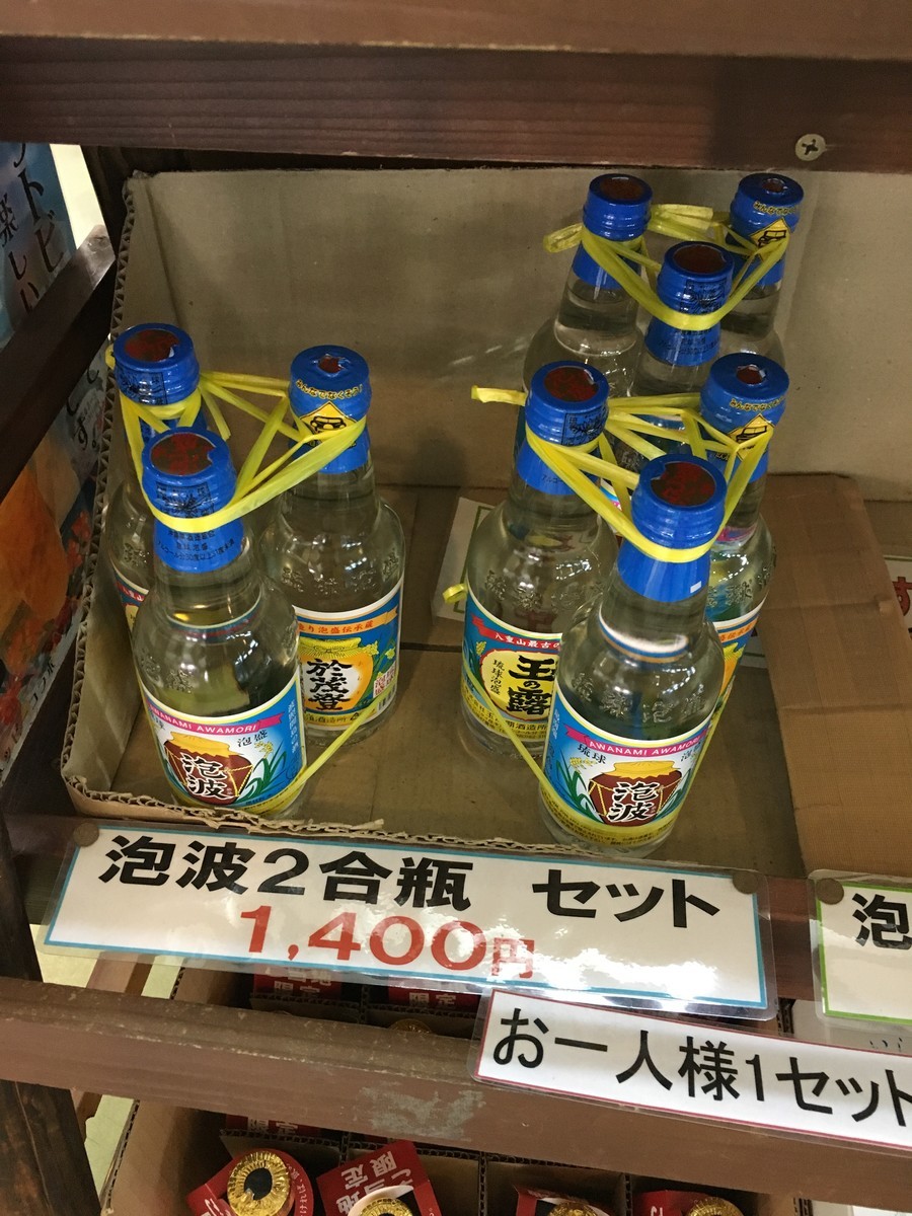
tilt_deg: -47.0
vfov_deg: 61.7
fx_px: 1019
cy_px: 608
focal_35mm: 29
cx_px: 456
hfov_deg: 48.2
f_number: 2.2
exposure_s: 1/24
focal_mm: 4.15
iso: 200
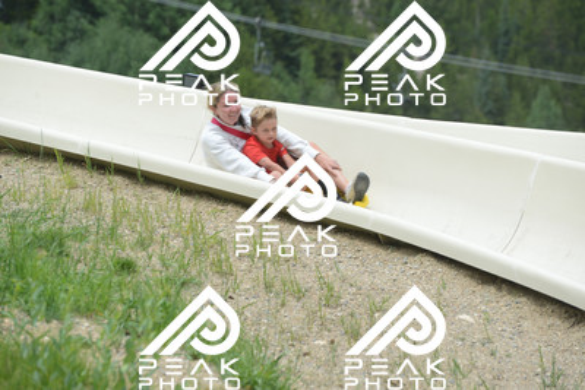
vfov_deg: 7.0
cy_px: 195
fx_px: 3170
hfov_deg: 10.5
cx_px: 292
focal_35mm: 195
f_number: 6.3
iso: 250
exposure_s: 1/640
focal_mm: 195
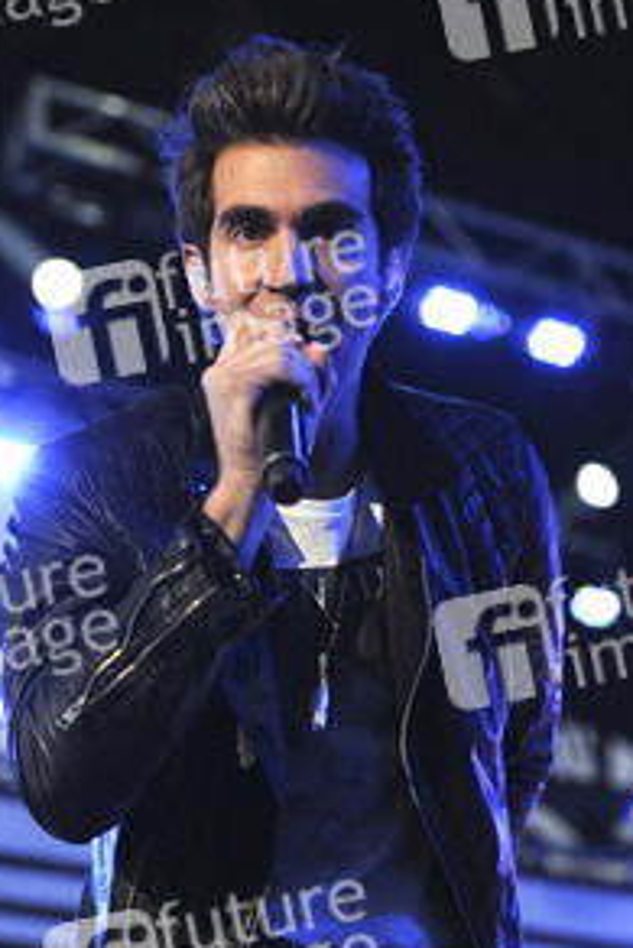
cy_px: 471
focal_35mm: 96
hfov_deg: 14.3
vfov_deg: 21.2
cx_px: 307
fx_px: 2529
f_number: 2.8
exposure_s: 1/400
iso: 1250
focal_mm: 70
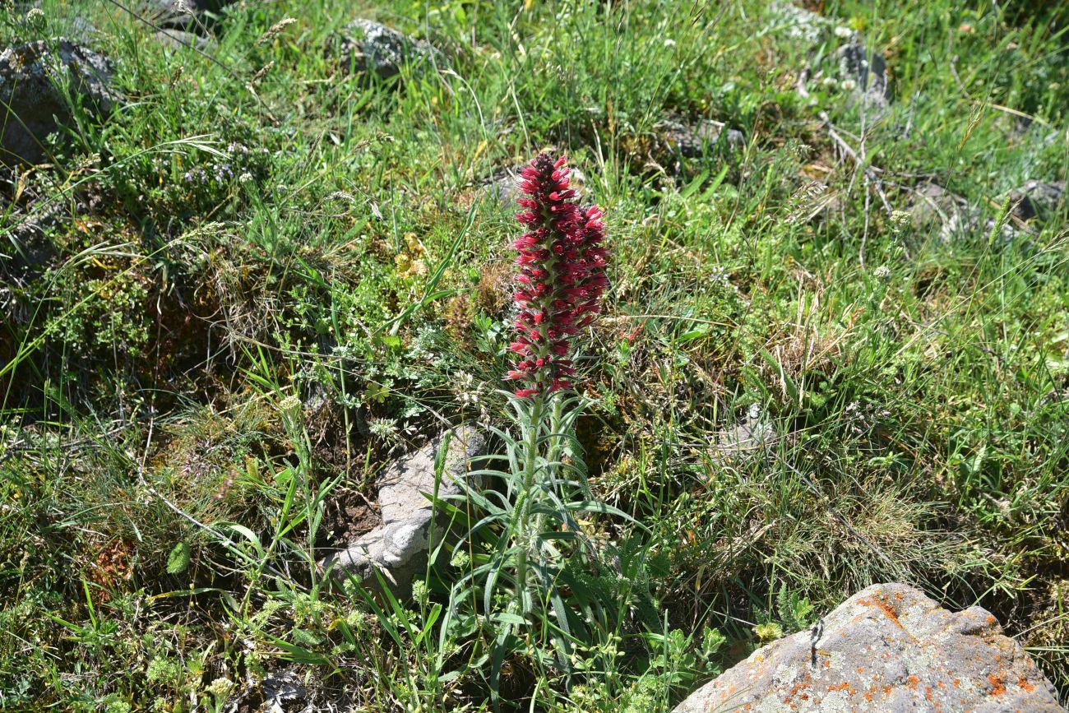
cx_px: 534
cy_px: 356
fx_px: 1485
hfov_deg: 39.6
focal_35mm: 50
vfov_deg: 27.0
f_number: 8
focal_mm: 50
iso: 100
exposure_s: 1/125
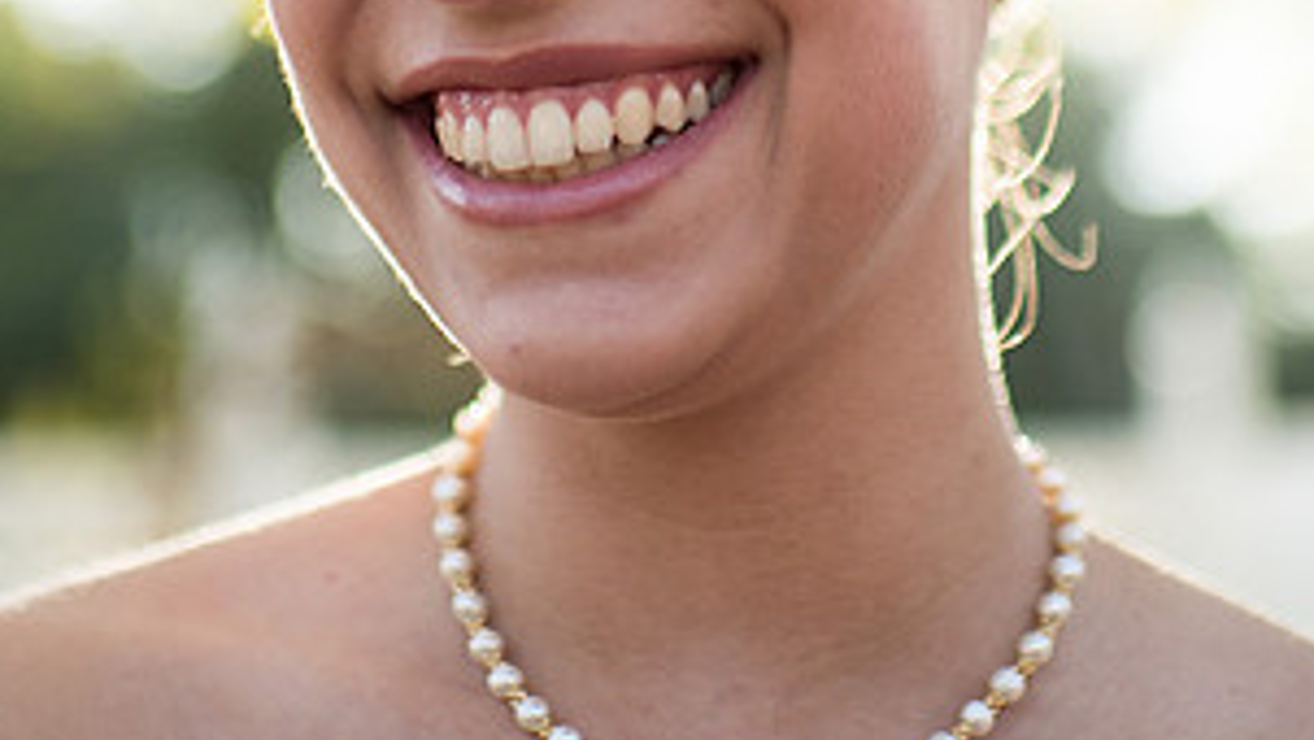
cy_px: -198
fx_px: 3101
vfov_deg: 13.2
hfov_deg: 23.9
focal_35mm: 89
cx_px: 689
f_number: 1.4
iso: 100
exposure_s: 1/4000
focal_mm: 35
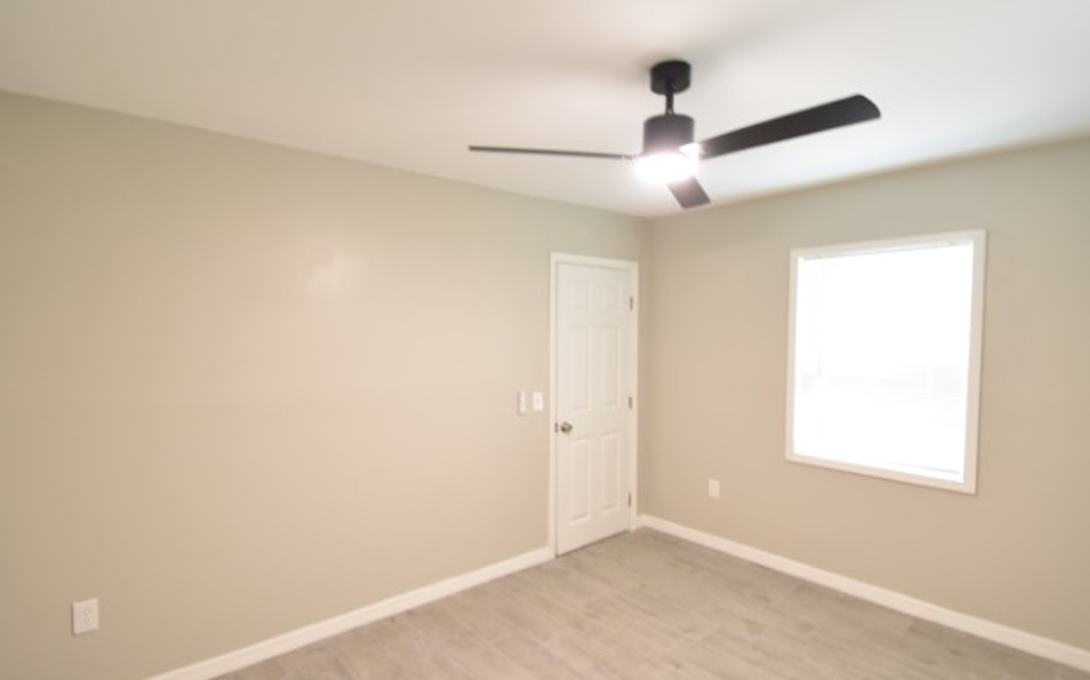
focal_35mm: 18
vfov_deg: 64.9
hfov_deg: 91.1
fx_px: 535
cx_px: 550
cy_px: 354
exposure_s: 1/20
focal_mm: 10
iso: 800
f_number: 3.5
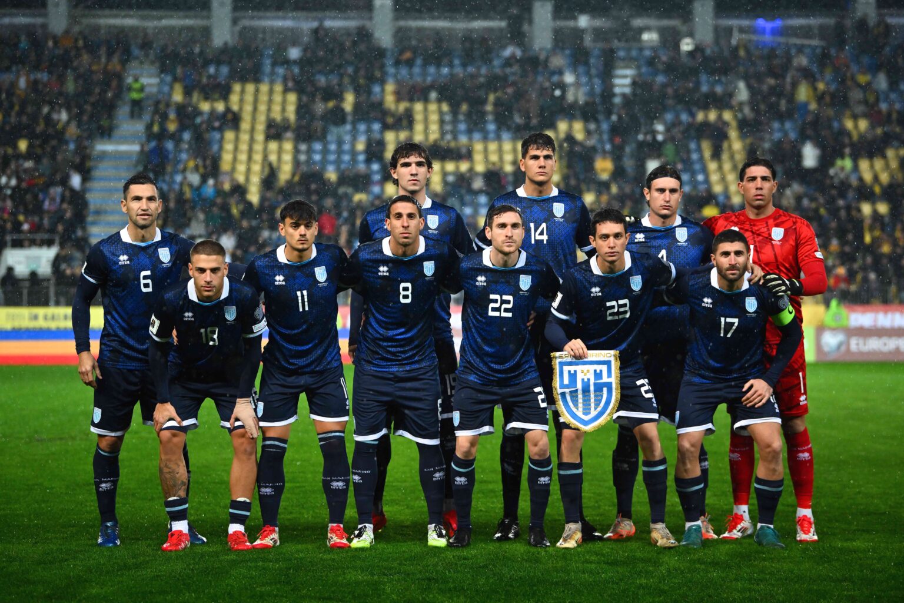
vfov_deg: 13.4
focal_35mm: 102
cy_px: 302
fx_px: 2561
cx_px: 452
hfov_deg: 20.0
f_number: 2.8
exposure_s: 1/1250
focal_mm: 102
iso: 1600
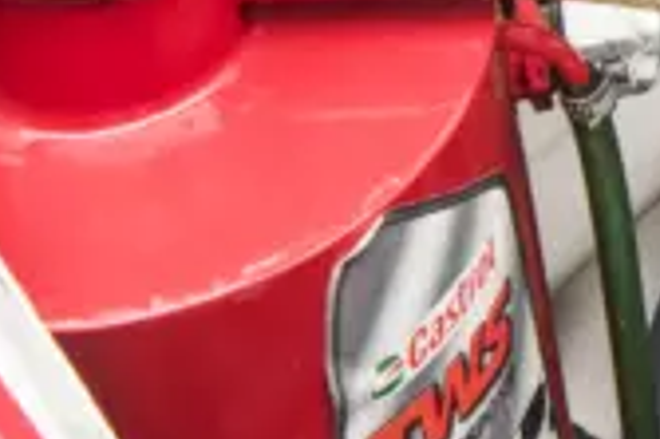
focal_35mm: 288
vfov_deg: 4.7
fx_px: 5275
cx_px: 1537
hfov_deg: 6.8
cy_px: -548
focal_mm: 40
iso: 100
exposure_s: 1.6
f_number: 14
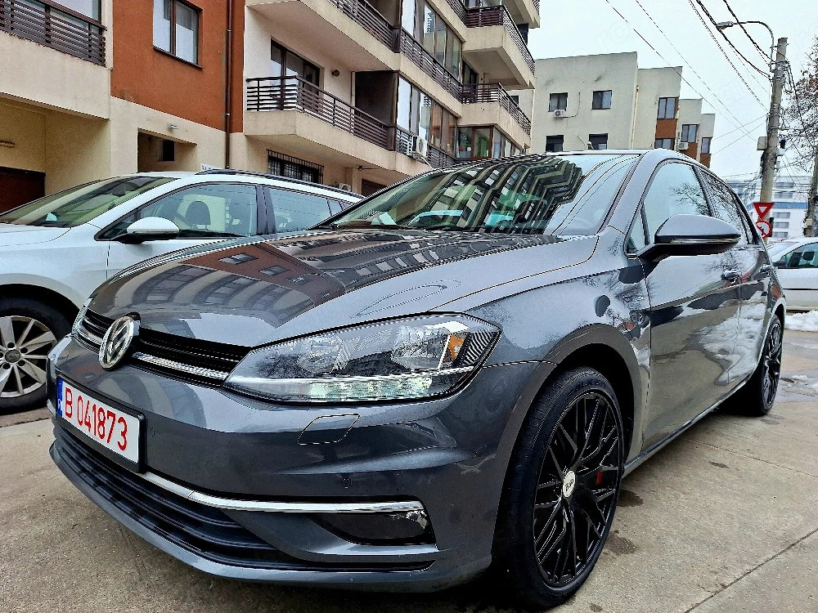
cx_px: 409
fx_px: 544
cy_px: 306
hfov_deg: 73.9
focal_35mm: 23
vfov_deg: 58.9
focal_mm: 5.54
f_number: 1.8
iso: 40
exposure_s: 1/625
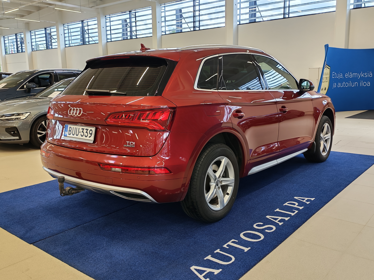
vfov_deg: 42.9
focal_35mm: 33
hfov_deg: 55.4
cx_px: 187
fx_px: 357
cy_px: 140
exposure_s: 1/100
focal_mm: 6.12
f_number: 1.9
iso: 112
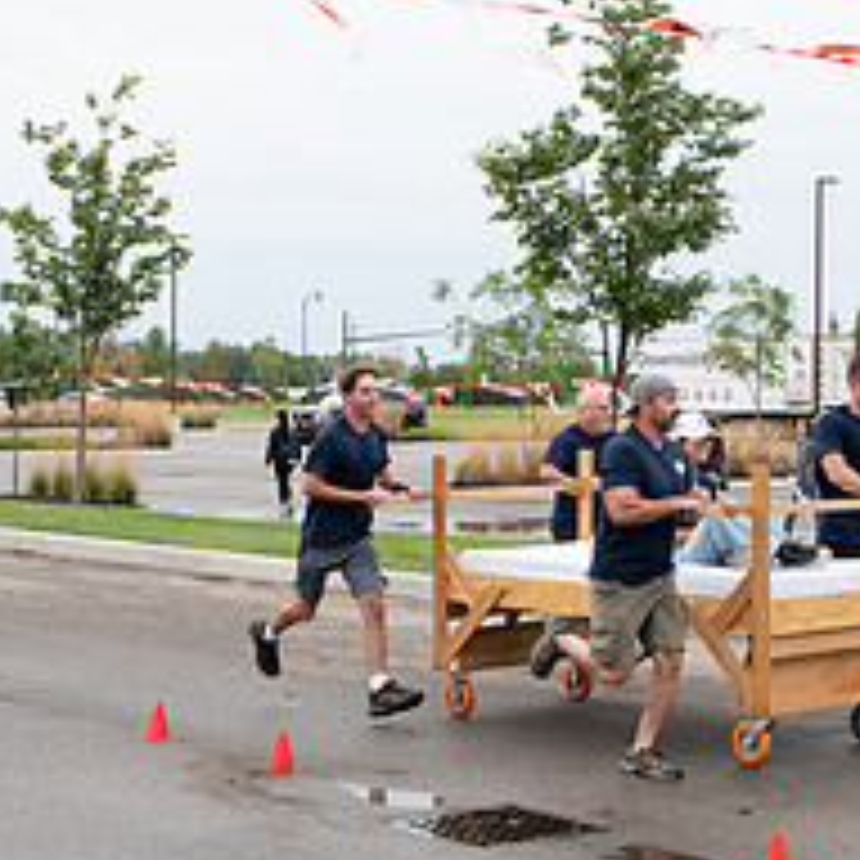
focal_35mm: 74
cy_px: 562
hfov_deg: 23.4
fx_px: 2080
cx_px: 387
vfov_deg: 23.3
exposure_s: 1/320
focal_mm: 24
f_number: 7.1
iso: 640
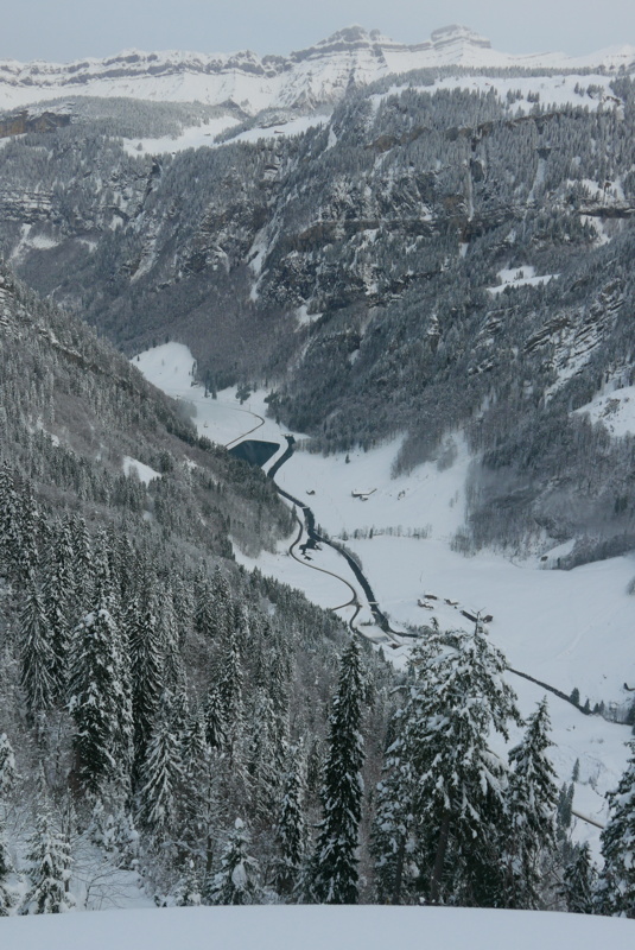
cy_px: 475
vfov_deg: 51.8
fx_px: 977
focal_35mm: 37
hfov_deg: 36.0
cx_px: 318
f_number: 5.6
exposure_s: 1/160
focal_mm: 16.5
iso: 200
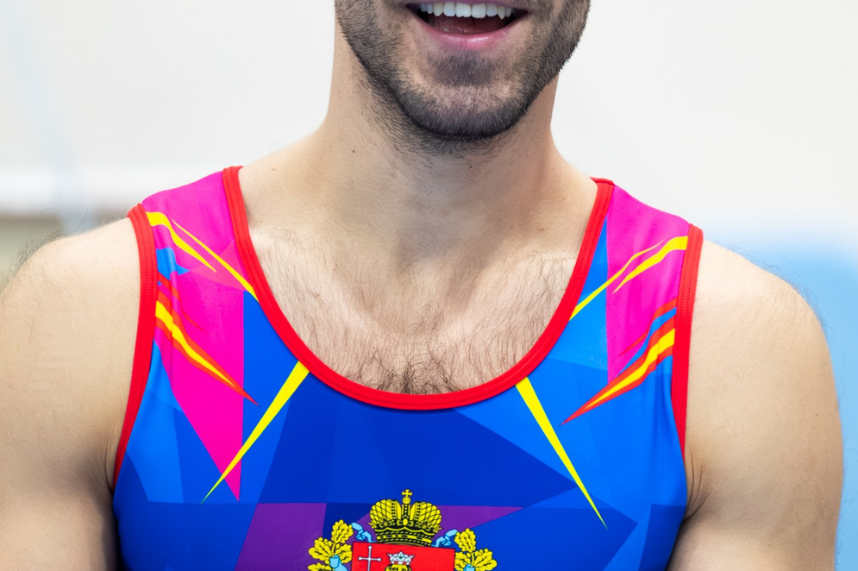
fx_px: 13528
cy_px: 354
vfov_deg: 2.4
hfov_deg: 3.6
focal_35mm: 568
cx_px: 575
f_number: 2.8
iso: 2000
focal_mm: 200
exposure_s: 1/800
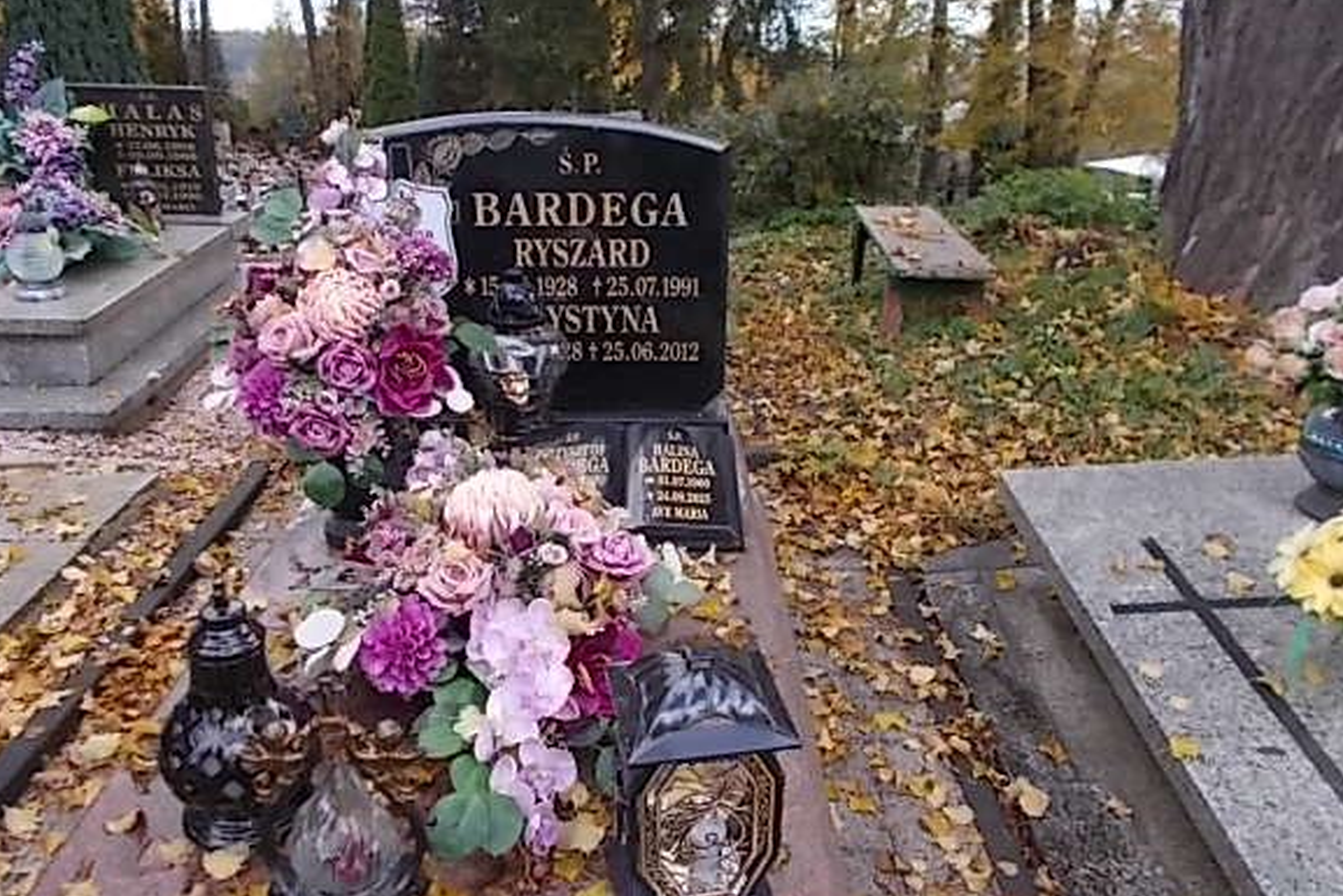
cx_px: 642
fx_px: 1119
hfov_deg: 61.9
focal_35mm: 30
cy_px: 472
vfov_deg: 43.6
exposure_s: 1/125
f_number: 3.2
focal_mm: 4.6
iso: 80
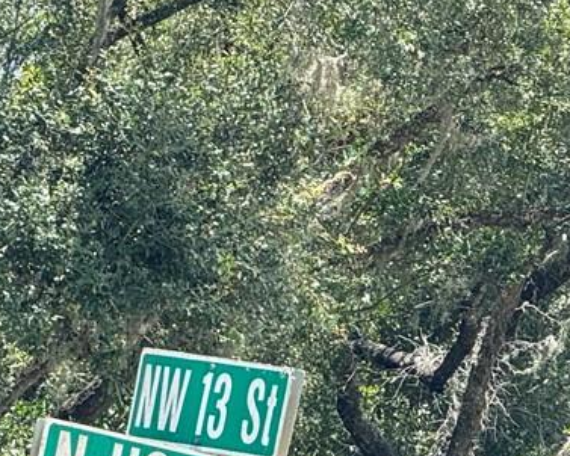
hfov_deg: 3.9
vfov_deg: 3.1
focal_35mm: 497
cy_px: 418
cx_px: 234
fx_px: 8389
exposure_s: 1/288
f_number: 2.8
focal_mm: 15.66
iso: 50
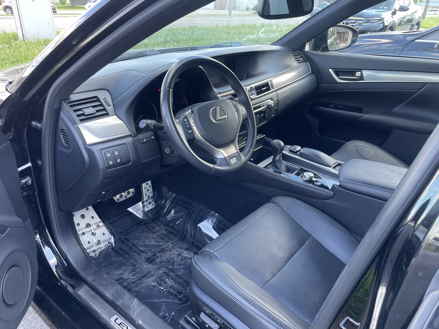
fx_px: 330
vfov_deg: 53.1
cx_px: 220
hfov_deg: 67.3
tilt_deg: -25.1
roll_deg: +0.3
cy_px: 164
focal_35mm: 26
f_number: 1.6
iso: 125
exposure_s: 1/121
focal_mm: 4.2
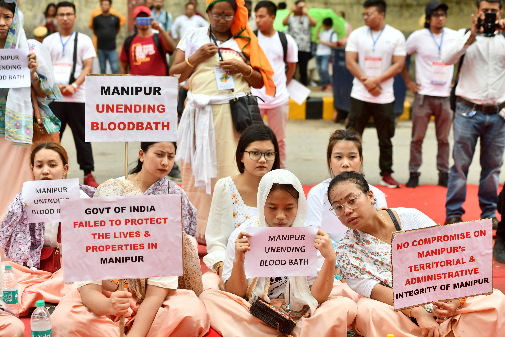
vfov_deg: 19.5
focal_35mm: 70
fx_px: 982
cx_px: 252
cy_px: 168
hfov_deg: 28.8
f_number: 4.5
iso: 400
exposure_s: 1/400
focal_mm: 70
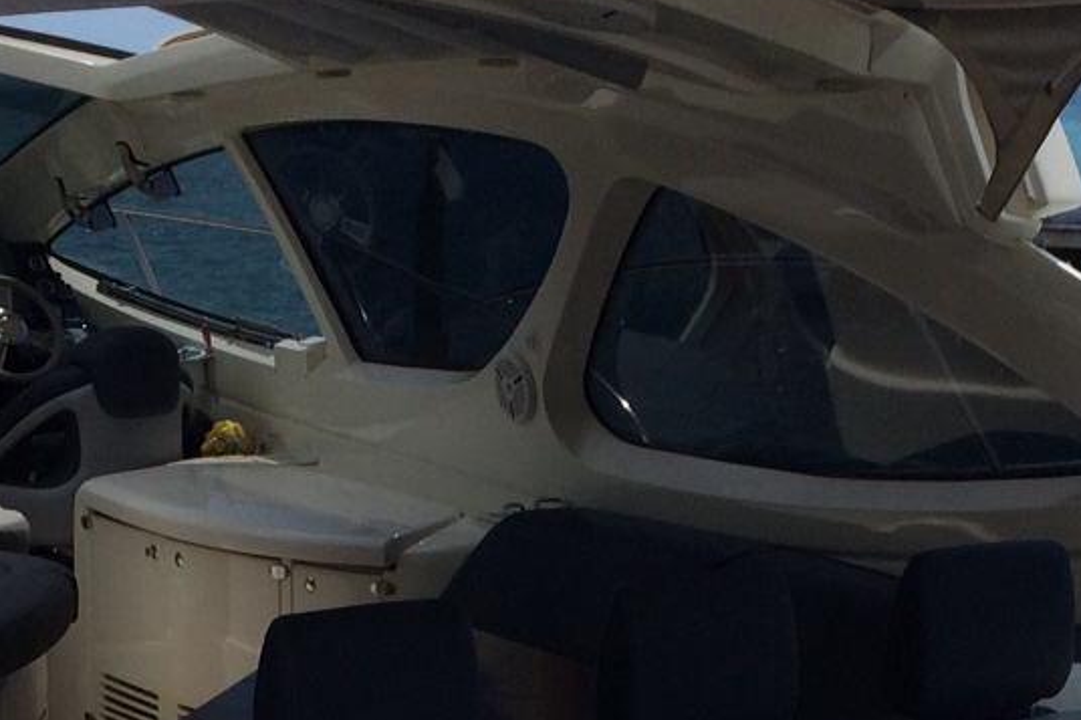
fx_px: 2852
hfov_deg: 21.5
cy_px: 1115
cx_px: 597
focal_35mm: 95
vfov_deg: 13.5
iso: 32
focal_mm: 4.12
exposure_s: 1/5882
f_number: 2.2
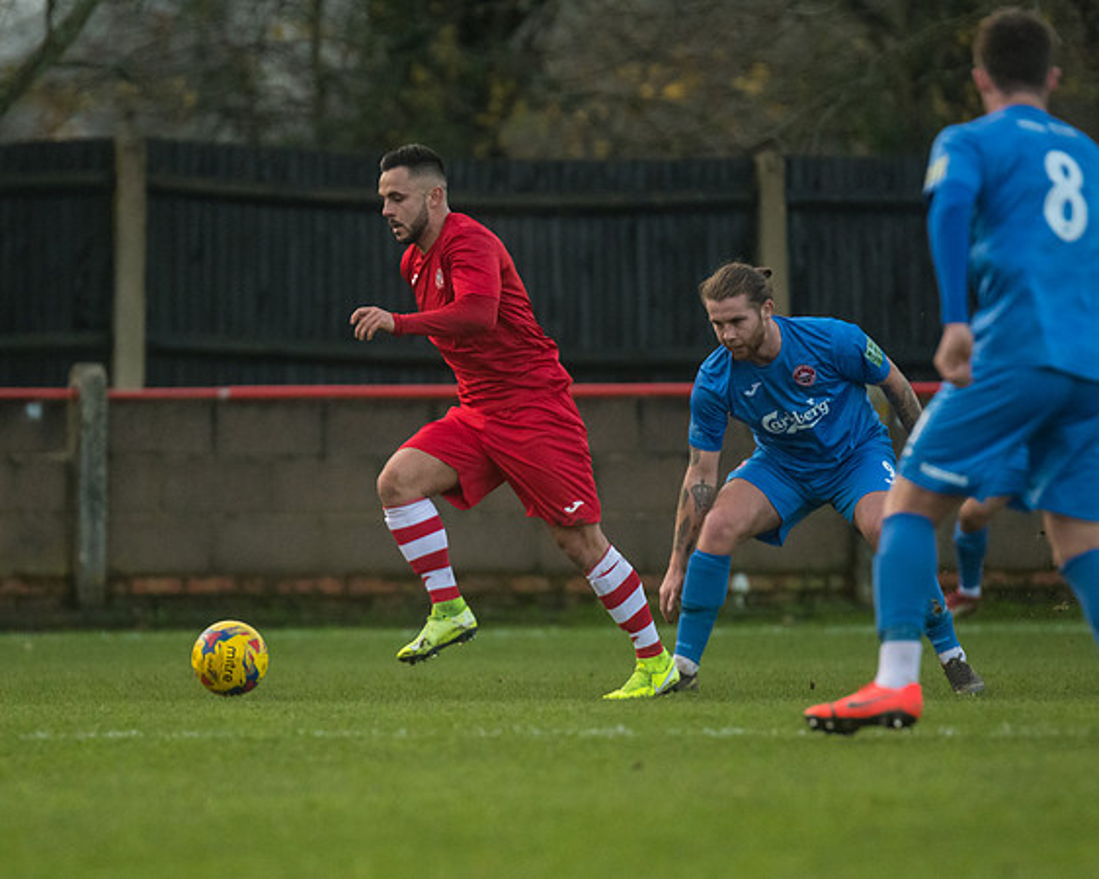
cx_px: 451
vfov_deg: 2.6
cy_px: 505
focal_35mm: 588
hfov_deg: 3.3
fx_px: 19118
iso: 2000
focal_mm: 300
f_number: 2.8
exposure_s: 1/2000
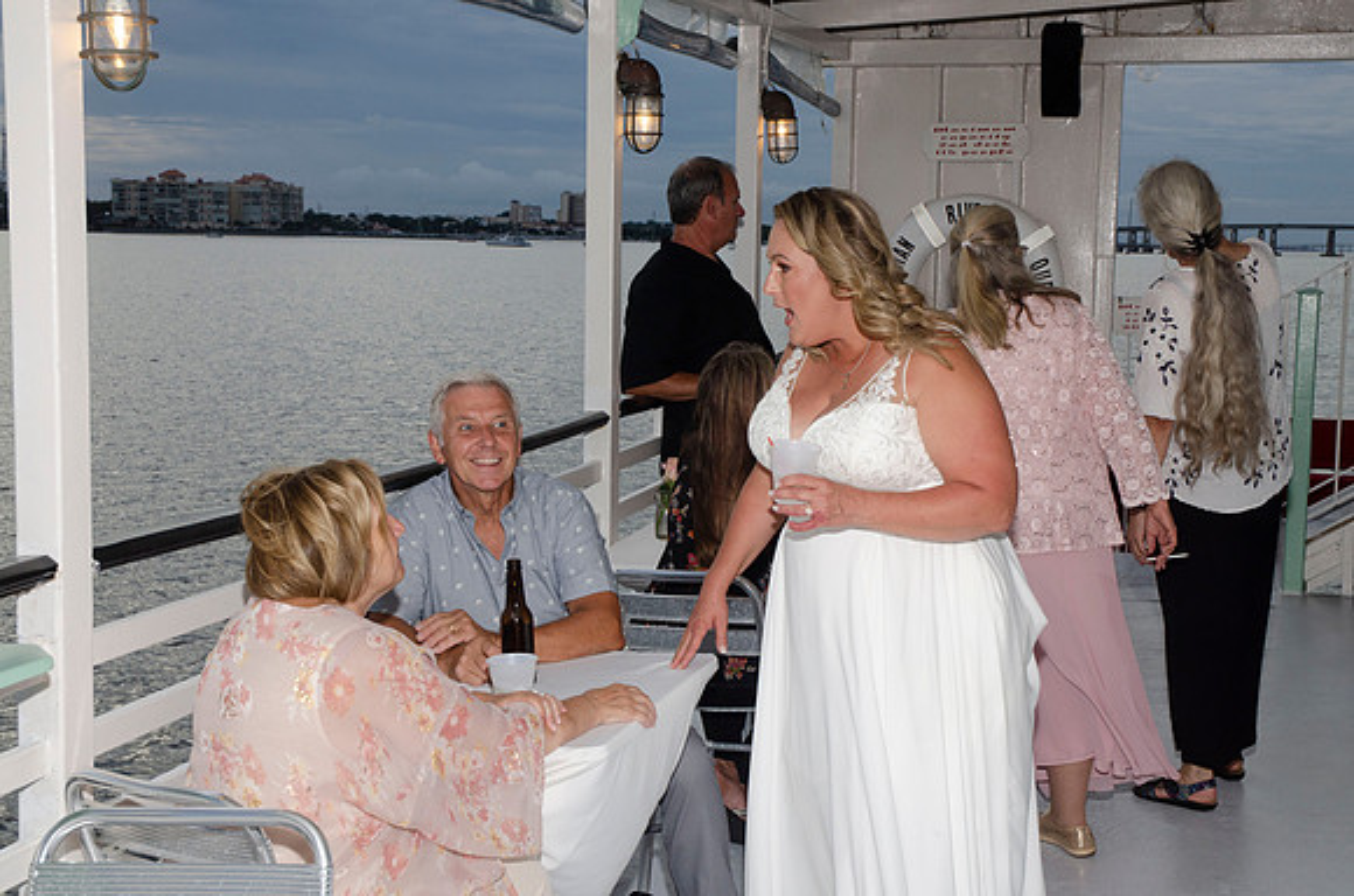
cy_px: 448
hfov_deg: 39.0
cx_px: 677
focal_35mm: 51
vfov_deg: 26.4
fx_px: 1914
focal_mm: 34
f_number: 8
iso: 200
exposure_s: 1/250
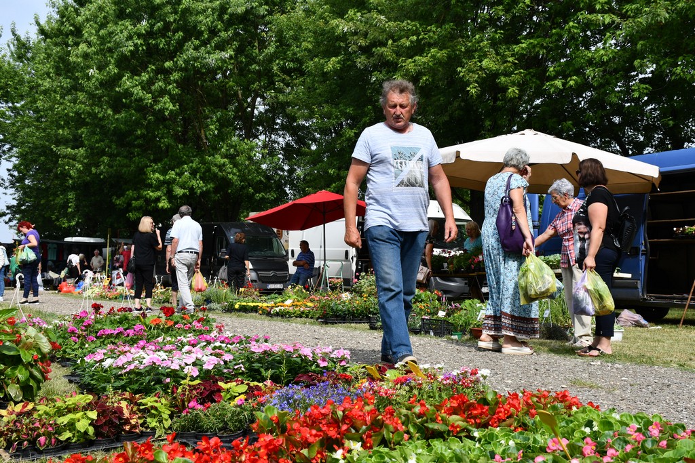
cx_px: 348
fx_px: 927
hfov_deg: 41.1
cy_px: 232
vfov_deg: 28.1
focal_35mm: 48
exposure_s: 1/250
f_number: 8
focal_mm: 32
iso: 100
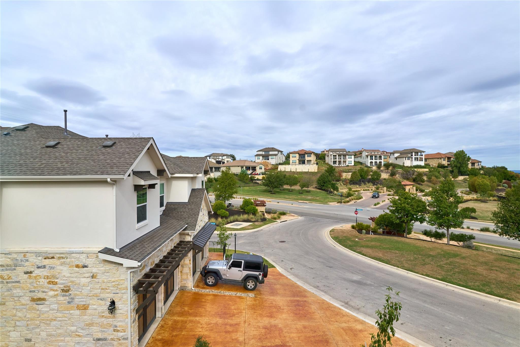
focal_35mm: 20
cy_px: 174
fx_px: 289
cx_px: 260
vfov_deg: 61.9
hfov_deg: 84.0
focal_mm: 20
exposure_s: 1/400
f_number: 11
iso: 400
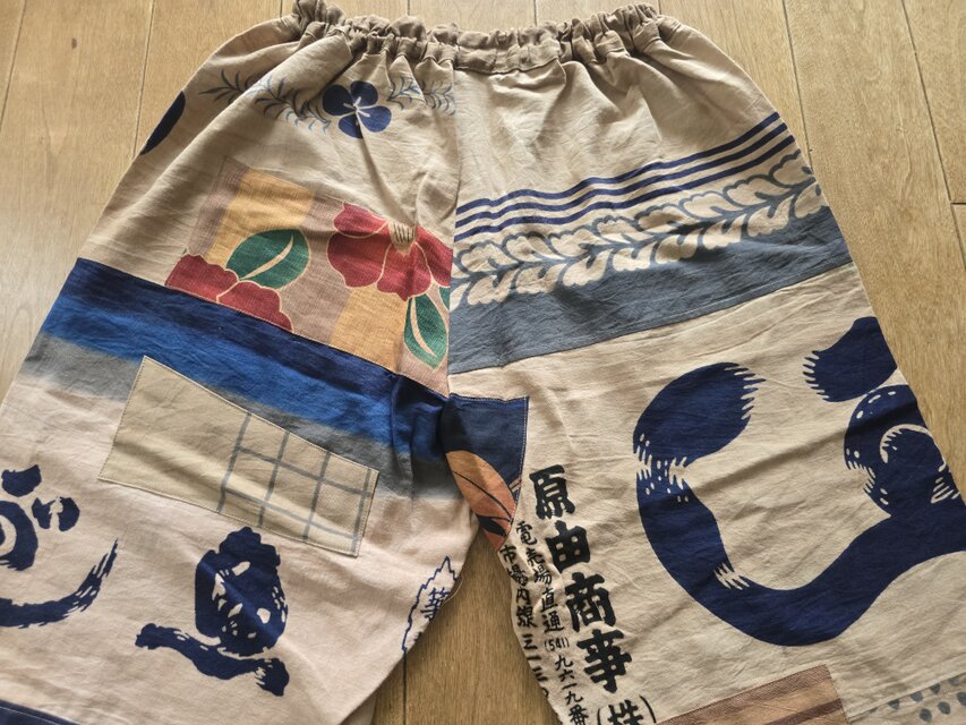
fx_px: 642
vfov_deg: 58.9
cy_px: 362
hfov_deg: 73.9
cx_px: 483
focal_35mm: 23
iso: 400
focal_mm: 6.3
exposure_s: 1/100
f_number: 1.7
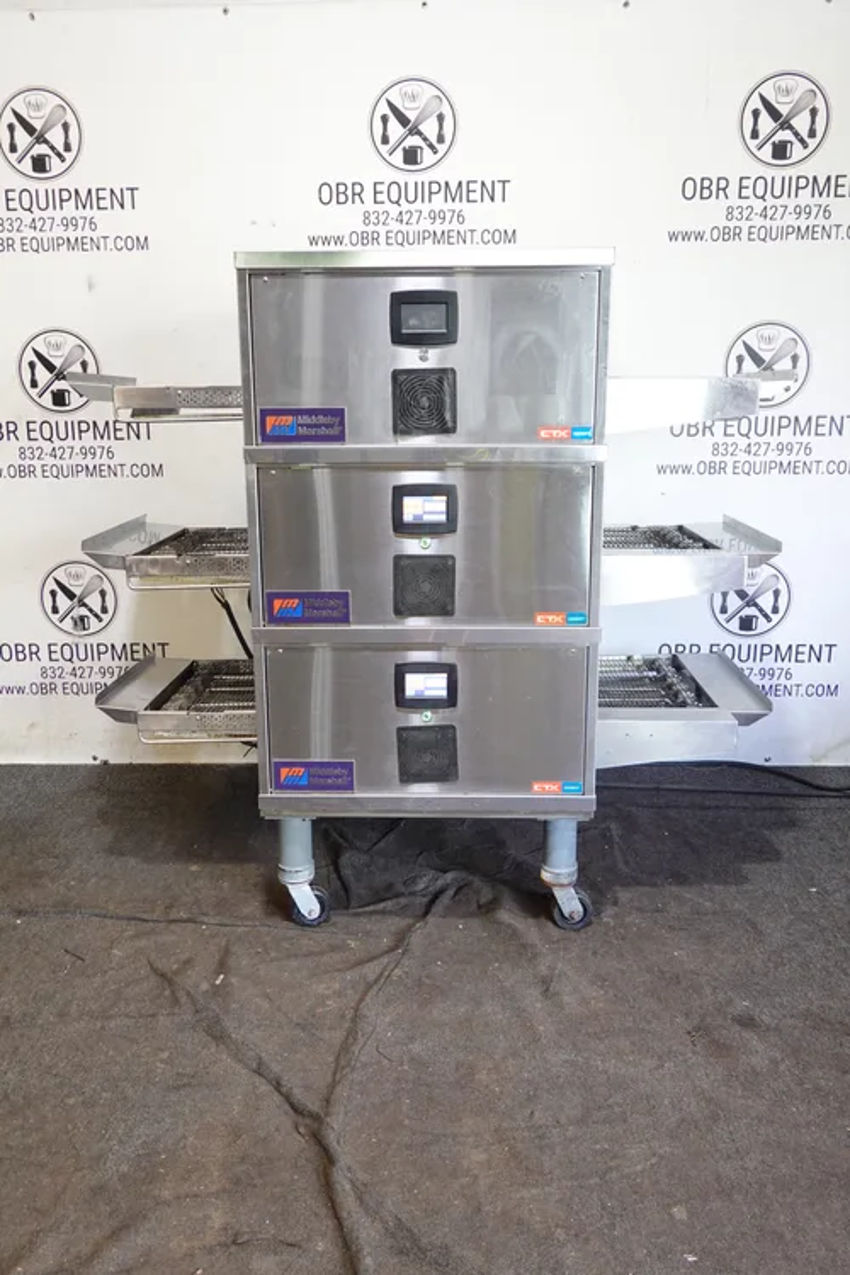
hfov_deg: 45.0
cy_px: 638
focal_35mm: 29
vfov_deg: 63.7
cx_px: 425
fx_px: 1027
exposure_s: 1/10
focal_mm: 10.83
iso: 200
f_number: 3.2
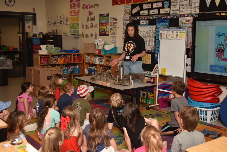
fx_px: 284
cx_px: 114
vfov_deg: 29.9
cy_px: 76
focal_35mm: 45
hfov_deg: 43.6
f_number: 5
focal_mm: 30
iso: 320
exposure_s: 1/125
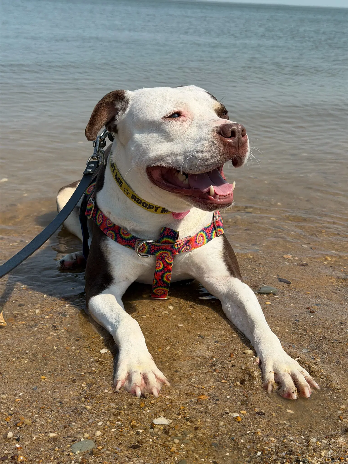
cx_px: 174
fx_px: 643
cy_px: 232
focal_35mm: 48
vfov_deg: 39.7
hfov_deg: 30.3
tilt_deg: -19.7
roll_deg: -3.7
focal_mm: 6.76
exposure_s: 1/6536
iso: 64
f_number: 1.78
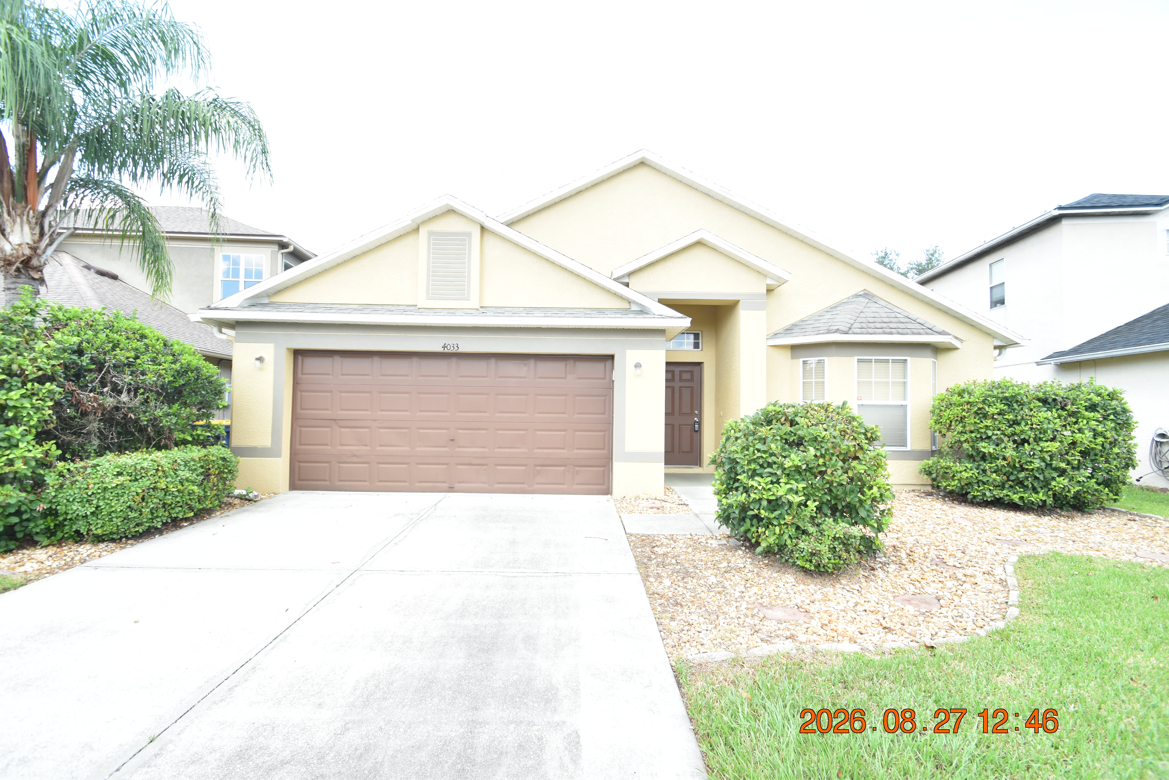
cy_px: 390
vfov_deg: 77.3
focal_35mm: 15
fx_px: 487
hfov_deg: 100.4
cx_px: 584
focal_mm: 10
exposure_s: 1/180
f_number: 6.7
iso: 400
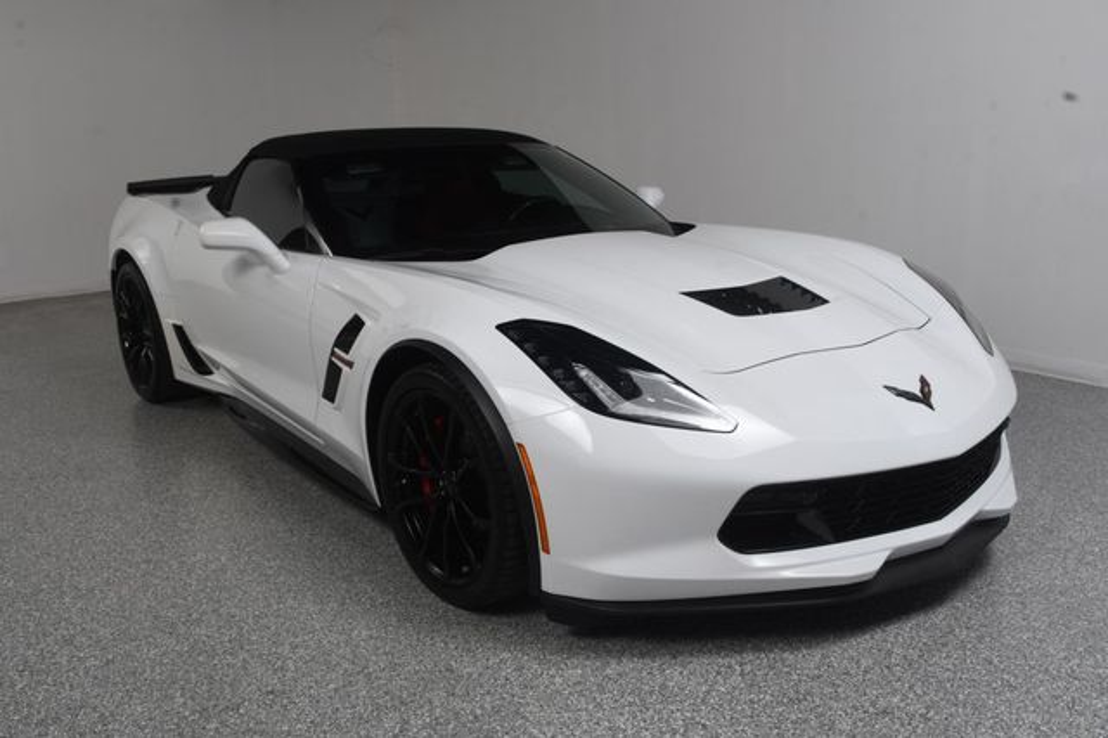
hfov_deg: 57.2
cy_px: 369
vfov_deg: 39.9
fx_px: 1015
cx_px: 554
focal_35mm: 33
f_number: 13
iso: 100
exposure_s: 1/160
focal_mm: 22
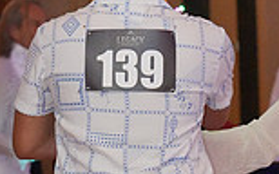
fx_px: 2363
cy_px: 265
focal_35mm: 311
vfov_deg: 4.2
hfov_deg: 6.7
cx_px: 313
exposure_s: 1/250
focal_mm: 81
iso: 8000
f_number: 3.5
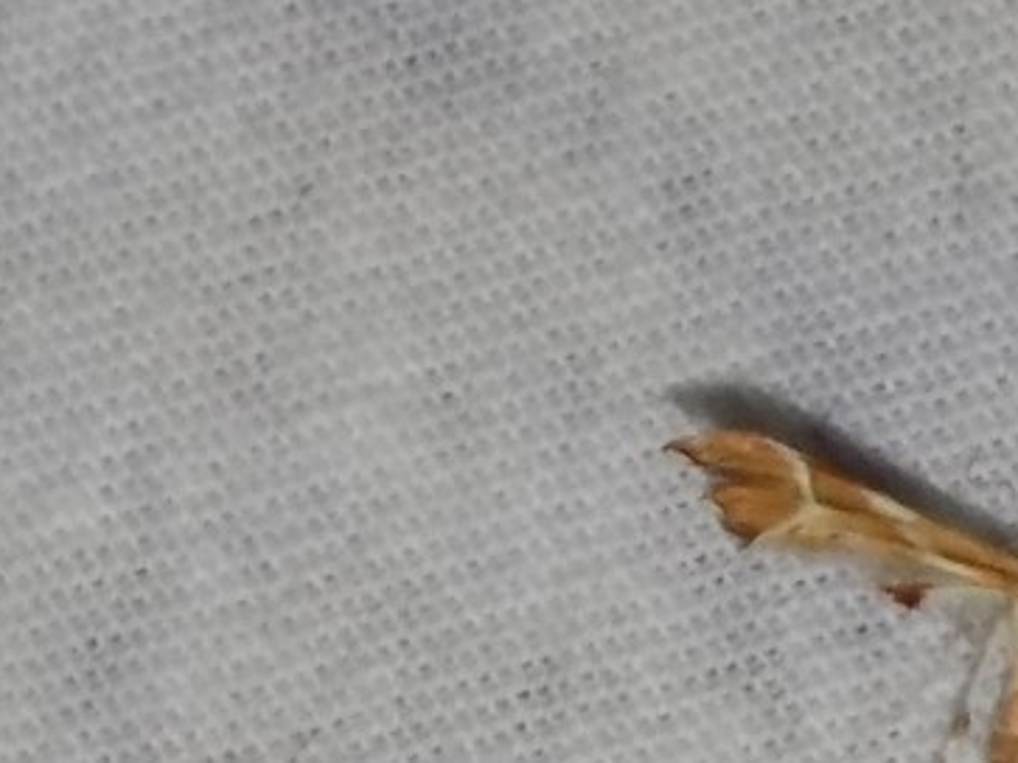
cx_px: 1155
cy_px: 533
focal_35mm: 228
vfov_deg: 6.5
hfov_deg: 8.6
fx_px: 6703
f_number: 4.6
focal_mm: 17.2
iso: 200
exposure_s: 1/30
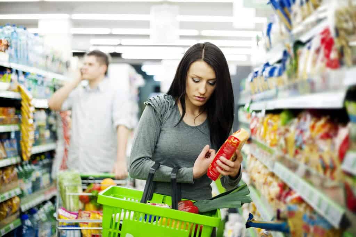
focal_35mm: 50
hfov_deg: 39.6
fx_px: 494
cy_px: 118
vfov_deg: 27.0
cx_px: 178
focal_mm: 50
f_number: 2
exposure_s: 1/100
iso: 100
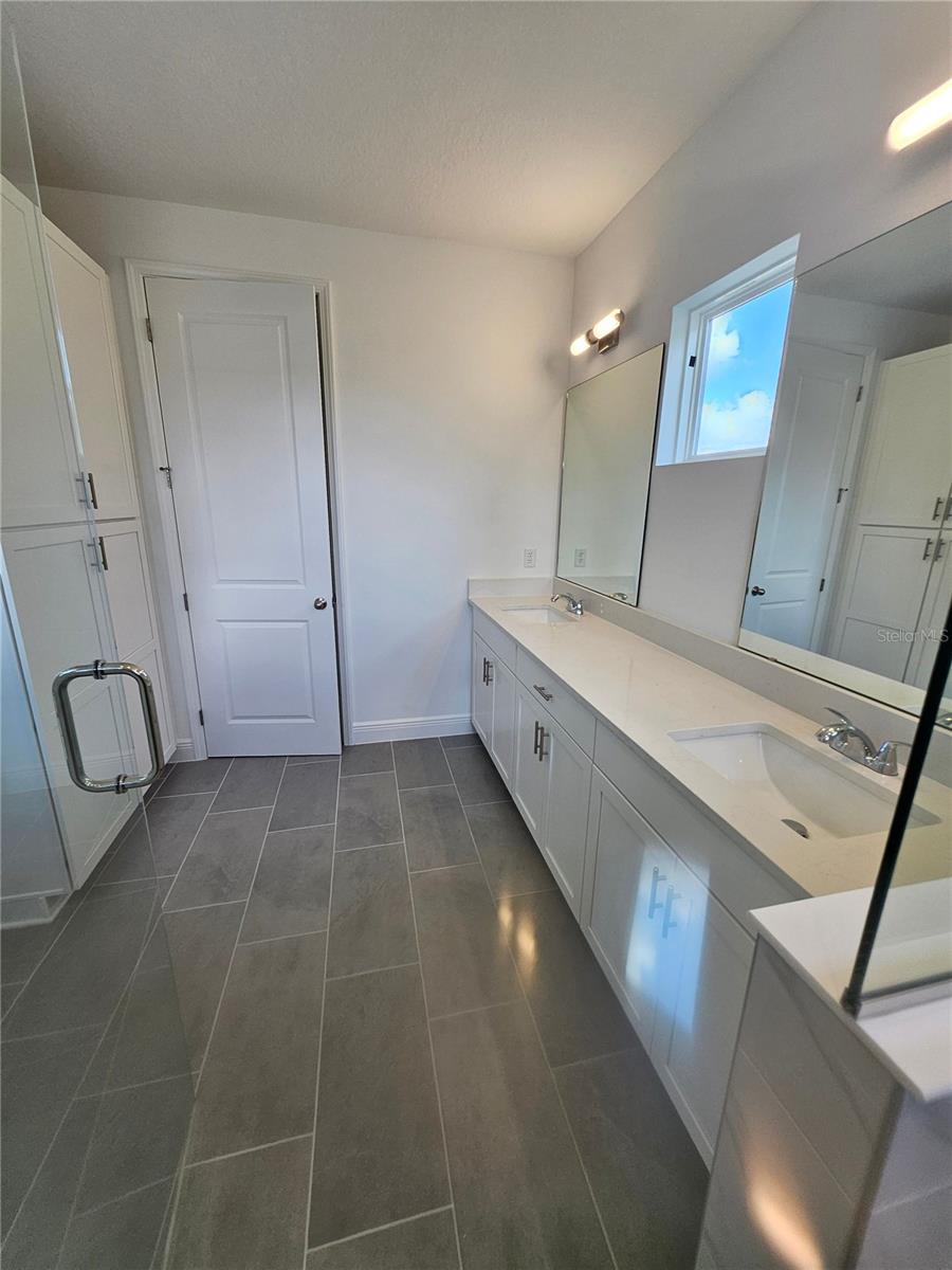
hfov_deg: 89.9
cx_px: 476
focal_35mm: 13
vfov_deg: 106.2
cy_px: 635
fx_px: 477
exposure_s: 1/60
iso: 32
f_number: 2.2
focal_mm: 1.74
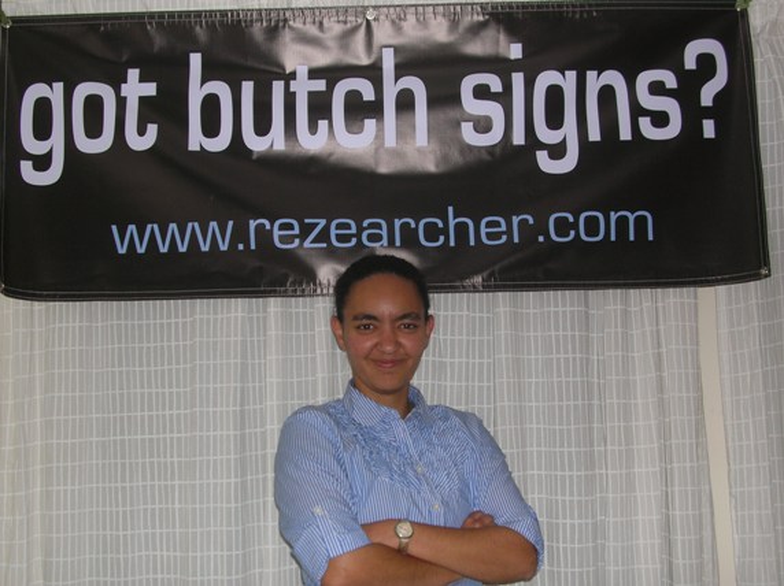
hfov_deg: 39.7
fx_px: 1086
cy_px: 293
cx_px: 392
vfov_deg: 30.2
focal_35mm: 48
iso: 53
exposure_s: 1/60.1
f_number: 3.2
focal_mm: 8
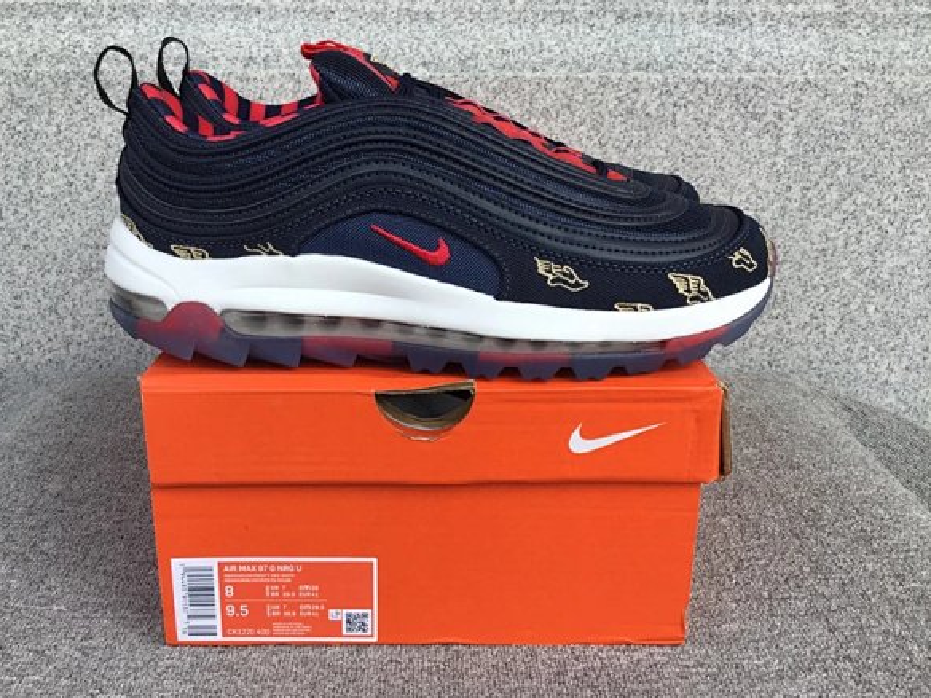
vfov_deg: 41.8
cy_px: 341
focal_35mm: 34
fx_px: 914
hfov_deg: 53.9
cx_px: 429
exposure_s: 1/438
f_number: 2.4
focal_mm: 3.3
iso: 25
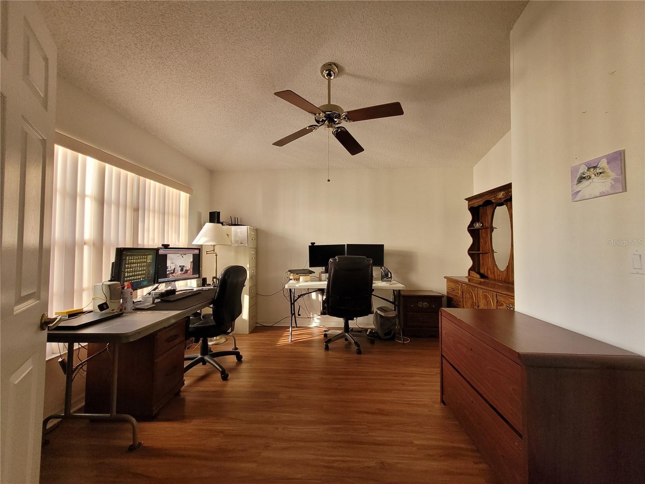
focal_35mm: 13
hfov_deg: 106.2
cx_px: 322
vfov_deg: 89.9
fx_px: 242
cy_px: 242
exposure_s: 1/60
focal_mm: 1.74
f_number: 2.2
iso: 320
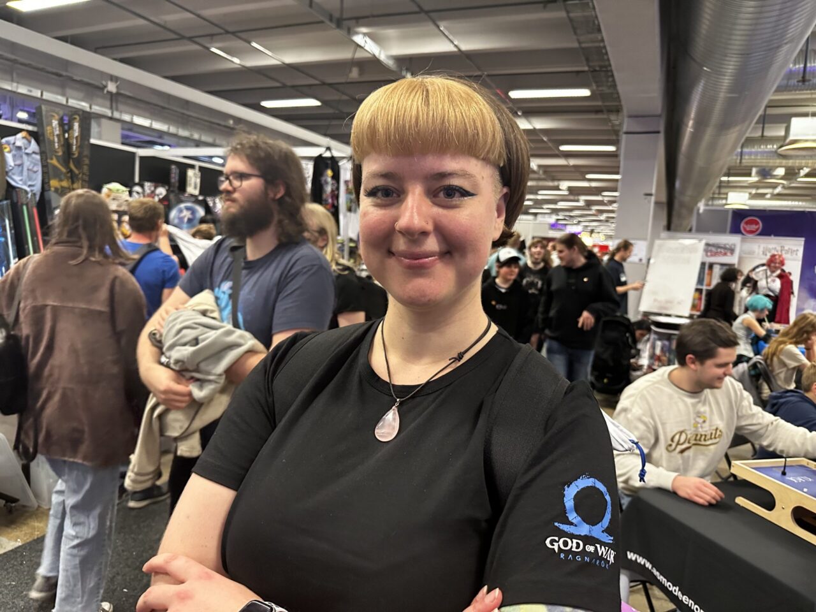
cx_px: 408
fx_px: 566
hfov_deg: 71.6
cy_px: 306
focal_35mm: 24
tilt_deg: -5.8
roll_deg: -4.1
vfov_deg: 56.8
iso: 640
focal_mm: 6.86
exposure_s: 1/50
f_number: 1.78
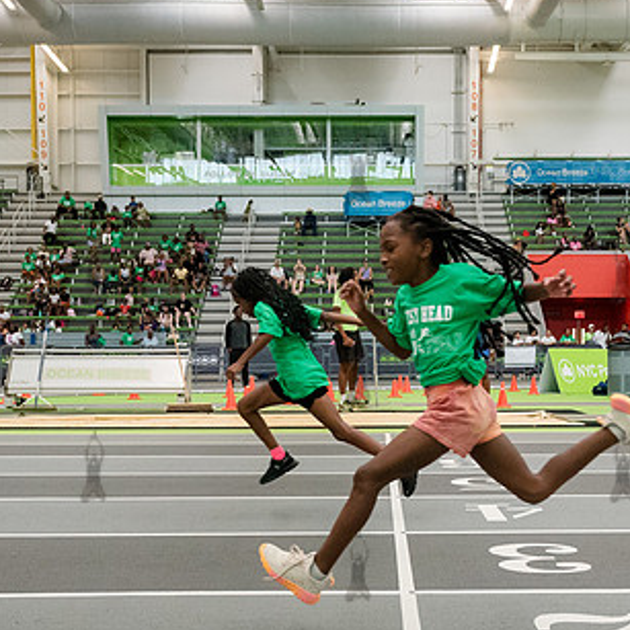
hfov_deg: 32.1
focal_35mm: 53
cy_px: 404
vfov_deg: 32.0
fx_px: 1091
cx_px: 389
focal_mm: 24
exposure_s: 1/1000
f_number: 3.5
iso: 6400
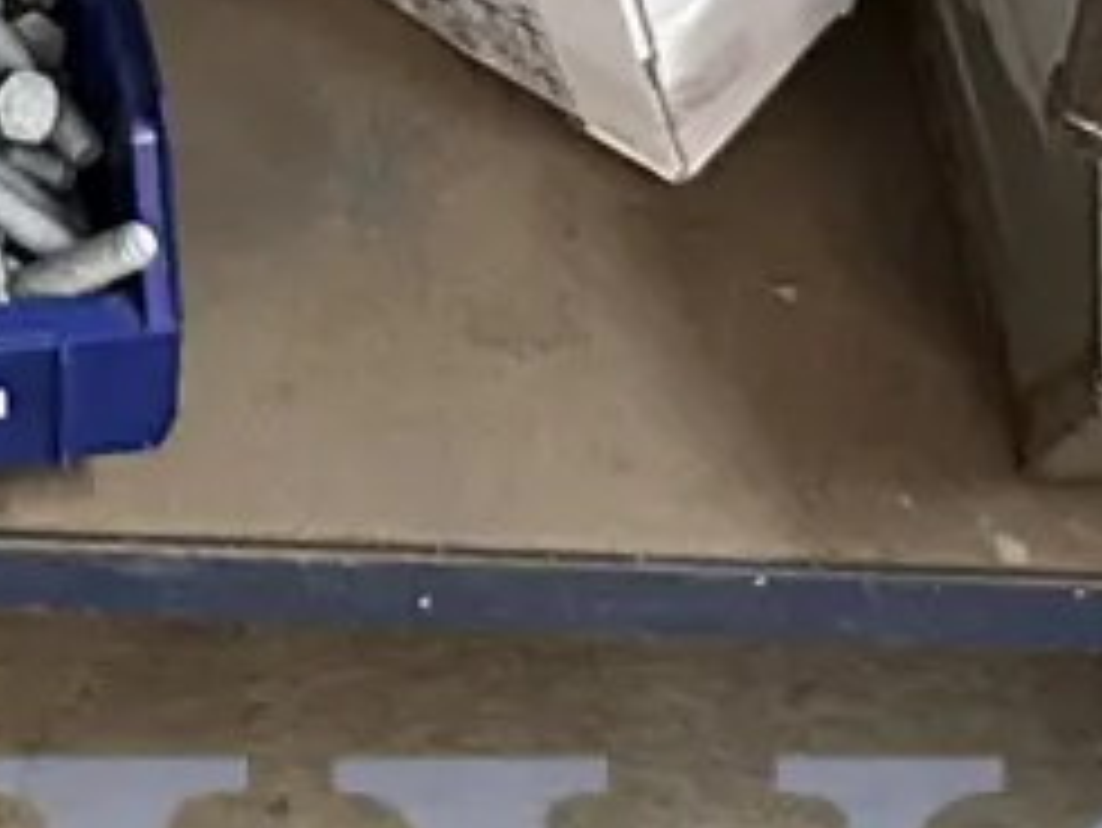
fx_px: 5988
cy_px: -1179
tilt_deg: -36.3
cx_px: -967
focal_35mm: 188
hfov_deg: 9.9
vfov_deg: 7.4
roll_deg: +4.8
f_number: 1.78
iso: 500
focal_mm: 6.86
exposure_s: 1/50
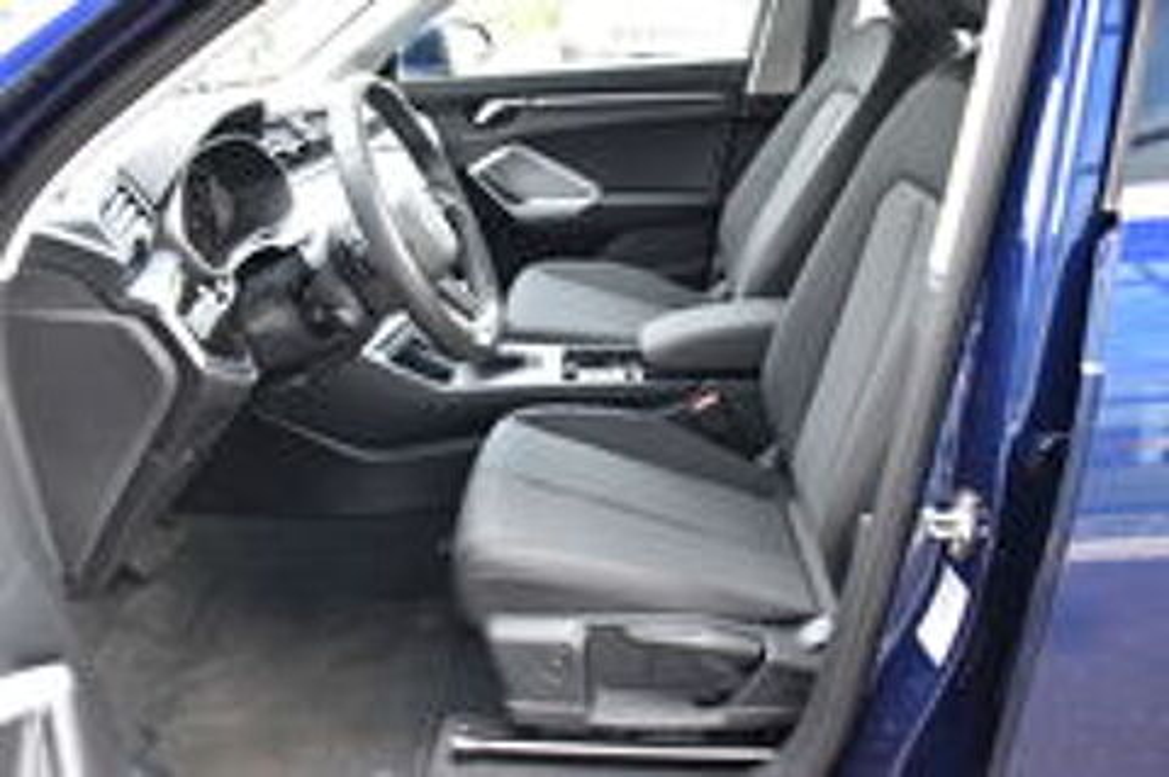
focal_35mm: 30
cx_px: 584
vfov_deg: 43.5
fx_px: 973
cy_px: 388
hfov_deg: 62.0
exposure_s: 1/60
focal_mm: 20
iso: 800
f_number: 3.8
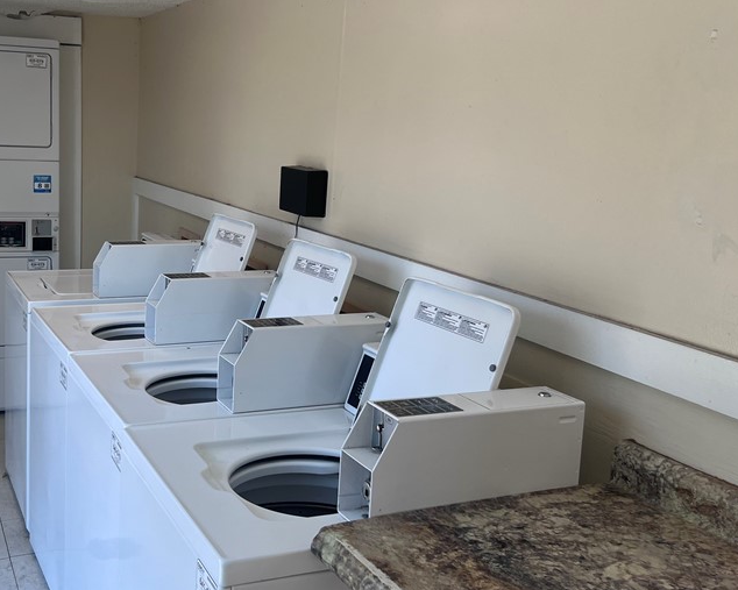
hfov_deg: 44.0
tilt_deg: -9.0
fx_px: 895
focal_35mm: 41
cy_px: 258
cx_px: 230
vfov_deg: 36.4
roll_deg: -2.4
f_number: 1.5
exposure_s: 1/628
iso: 50
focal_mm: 5.7
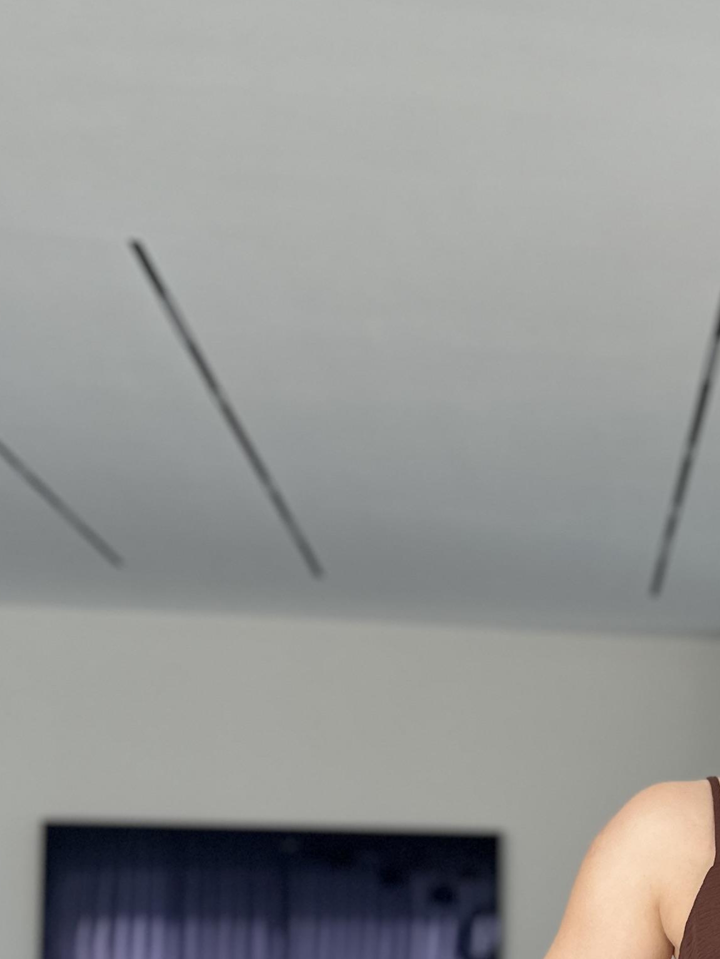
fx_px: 1747
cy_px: 890
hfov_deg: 21.3
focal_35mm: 63
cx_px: 916
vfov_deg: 29.3
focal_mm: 6.86
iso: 125
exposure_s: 1/121
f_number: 1.78
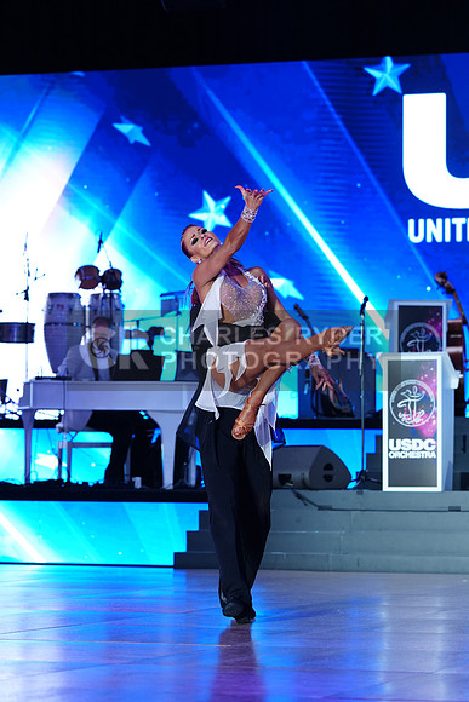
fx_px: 2597
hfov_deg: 10.3
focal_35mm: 133
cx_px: 234
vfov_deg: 15.4
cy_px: 351
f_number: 4
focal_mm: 133
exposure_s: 1/250
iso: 800
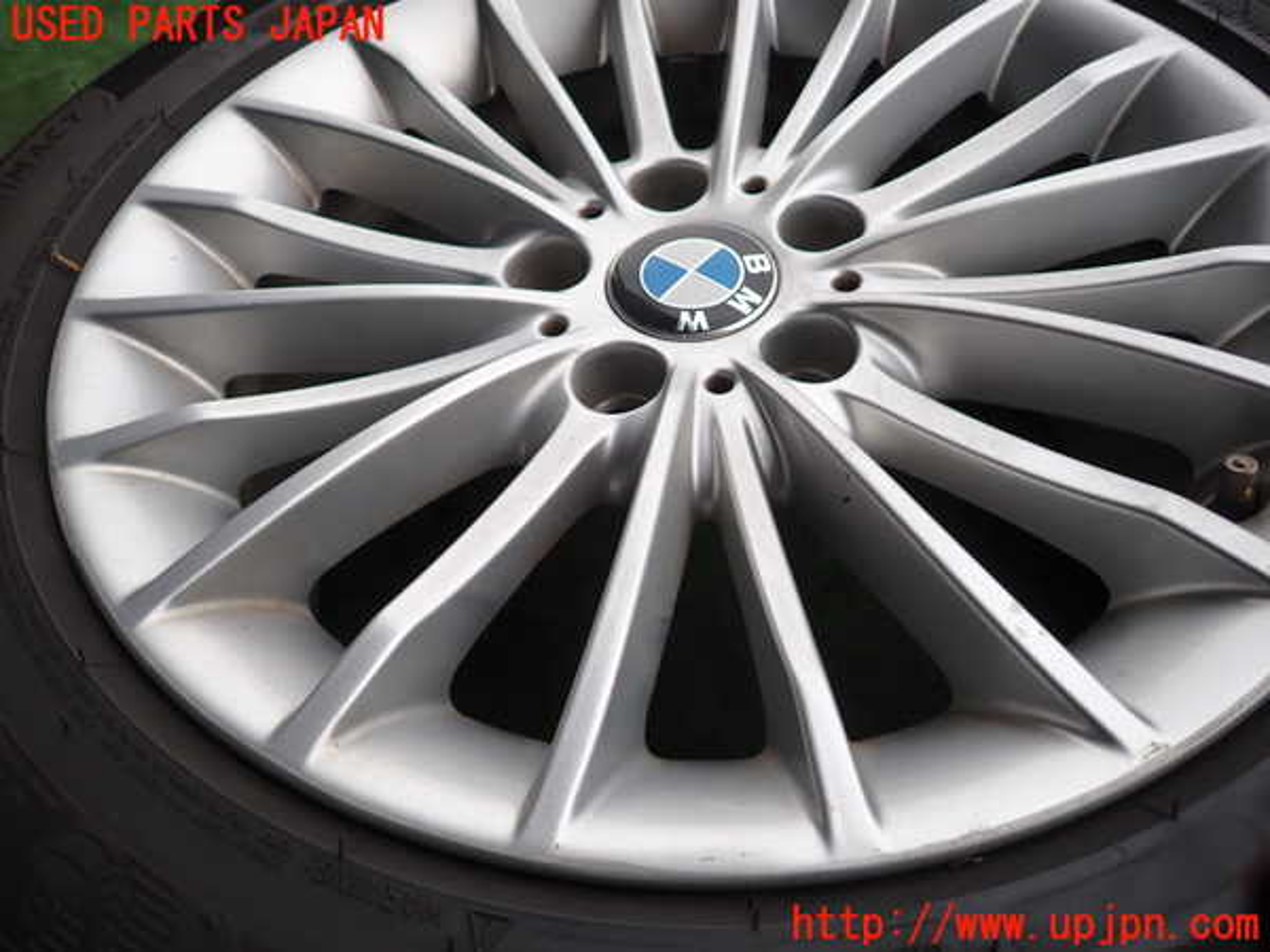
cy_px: 476
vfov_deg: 54.9
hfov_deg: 69.4
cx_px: 635
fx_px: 917
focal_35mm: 25
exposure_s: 1/160
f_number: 5.6
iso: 100
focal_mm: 4.5
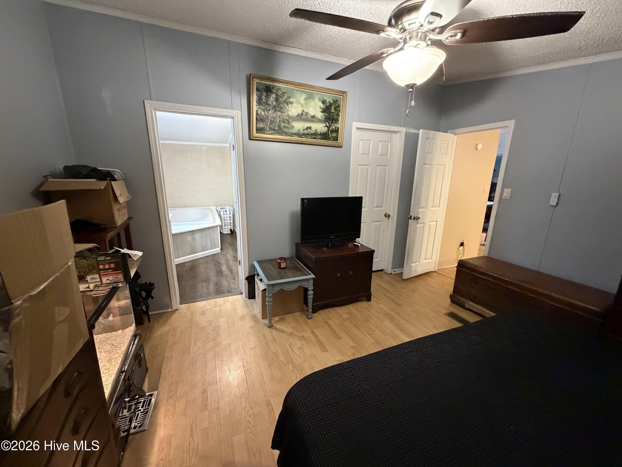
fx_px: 252
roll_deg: -1.0
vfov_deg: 85.7
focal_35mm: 14
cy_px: 234
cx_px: 311
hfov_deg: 102.1
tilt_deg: -14.2
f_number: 2.2
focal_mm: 2.22
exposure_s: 1/60
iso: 1250
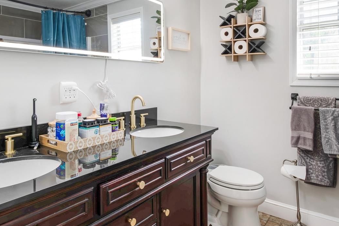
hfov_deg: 76.1
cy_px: 79
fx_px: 217
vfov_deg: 54.2
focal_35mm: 23
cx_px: 165
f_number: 9
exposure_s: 1/80
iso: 250
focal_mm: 10
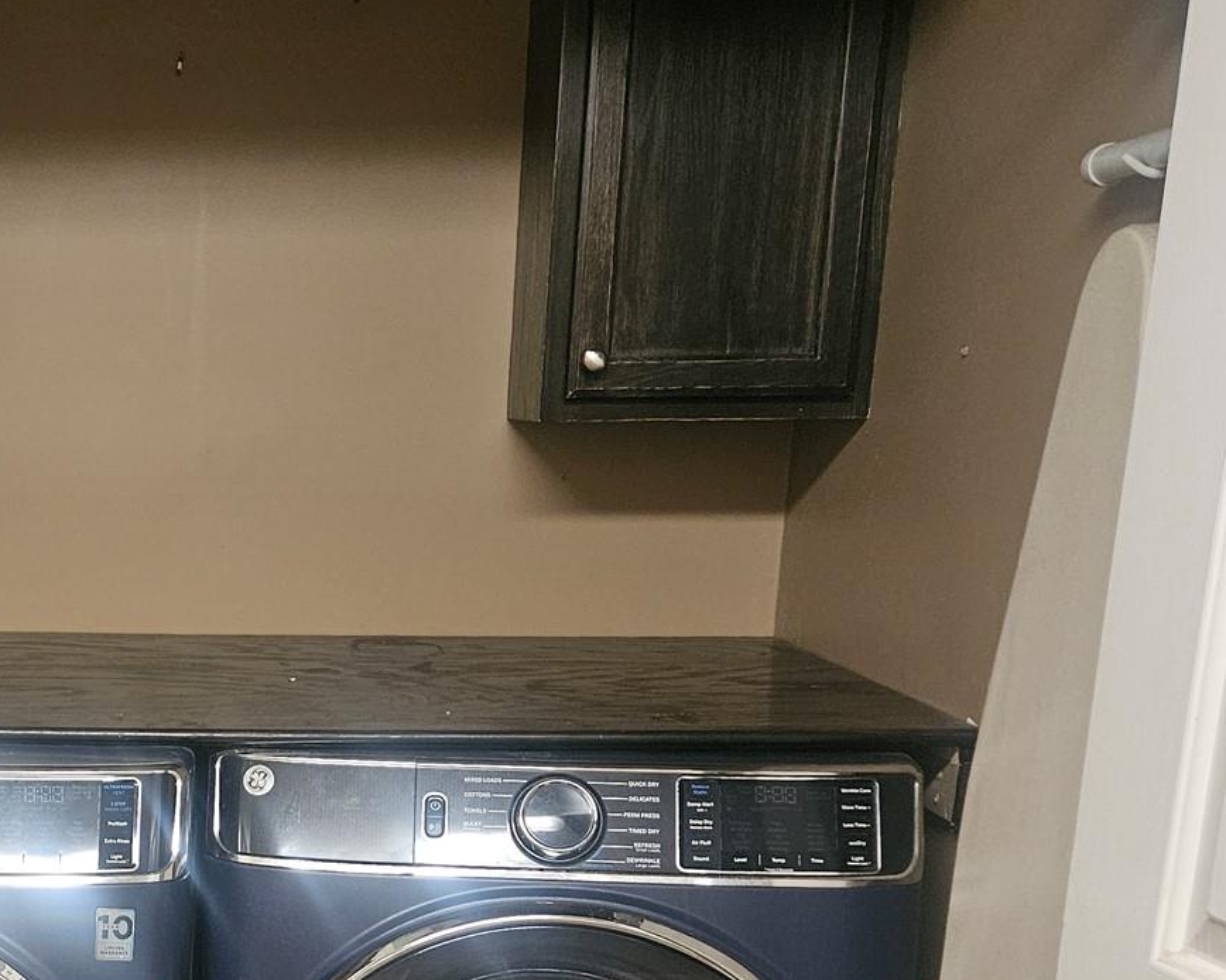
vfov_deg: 27.7
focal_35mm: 53
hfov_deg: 32.8
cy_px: 860
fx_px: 1923
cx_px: 28
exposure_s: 1/40
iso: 640
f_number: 1.8
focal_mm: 5.4
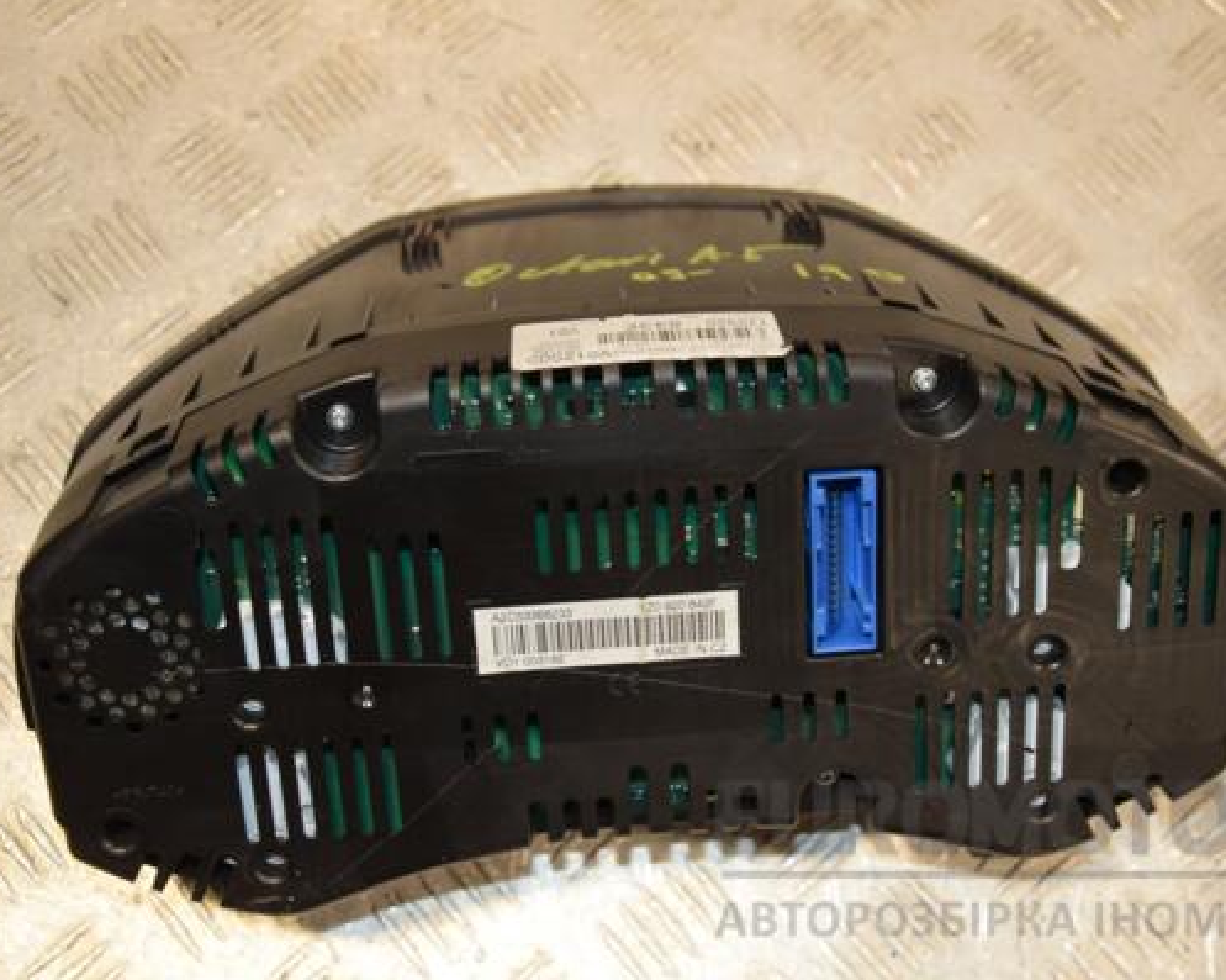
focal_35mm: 51
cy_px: 489
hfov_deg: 36.6
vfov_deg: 29.7
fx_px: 1849
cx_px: 669
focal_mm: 30
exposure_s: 1/200
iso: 800
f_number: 5.6
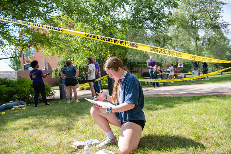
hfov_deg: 63.6
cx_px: 116
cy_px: 77
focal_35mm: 29
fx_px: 186
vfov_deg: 45.0
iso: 125
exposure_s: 1/500
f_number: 3.5
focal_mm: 29
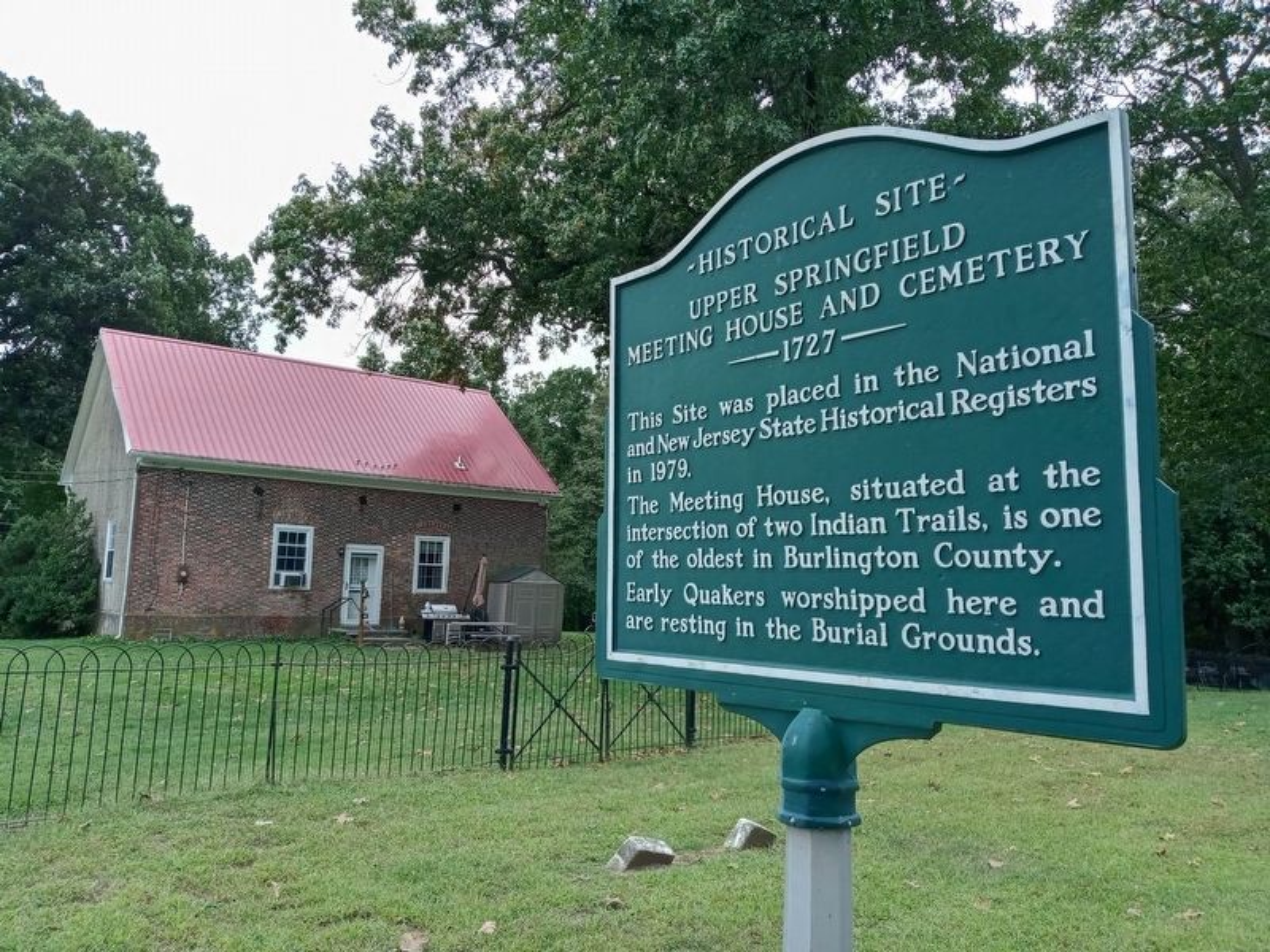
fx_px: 1027
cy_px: 476
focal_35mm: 28
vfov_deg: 49.7
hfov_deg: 63.4
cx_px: 635
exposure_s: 1/447
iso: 100
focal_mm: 3.61
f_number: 1.8
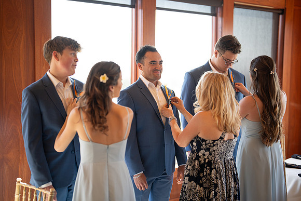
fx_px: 418
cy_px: 100
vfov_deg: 27.0
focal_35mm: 50
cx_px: 150
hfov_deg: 39.6
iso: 400
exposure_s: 1/1600
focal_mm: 50
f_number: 1.3
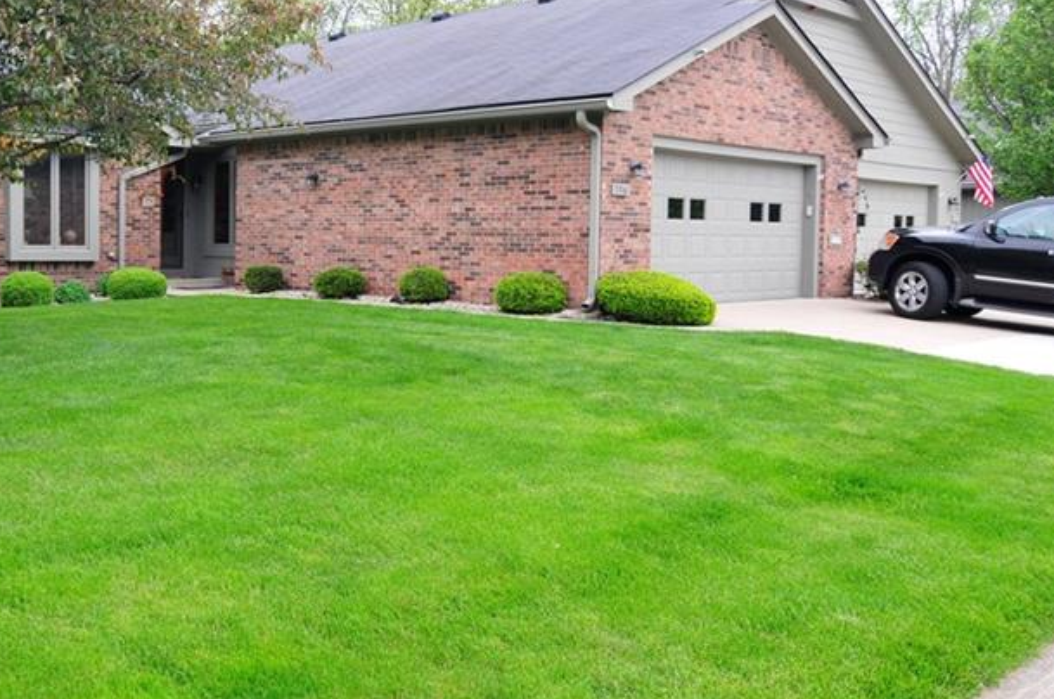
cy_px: 278
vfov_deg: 35.0
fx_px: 1106
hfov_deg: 49.1
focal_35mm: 38
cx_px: 277
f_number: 6.3
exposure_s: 1/80
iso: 200
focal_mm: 15
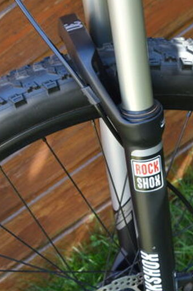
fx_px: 701
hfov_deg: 15.7
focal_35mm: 87
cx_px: 111
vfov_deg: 23.3
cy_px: 181
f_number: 5
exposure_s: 1/100
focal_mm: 20
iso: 400
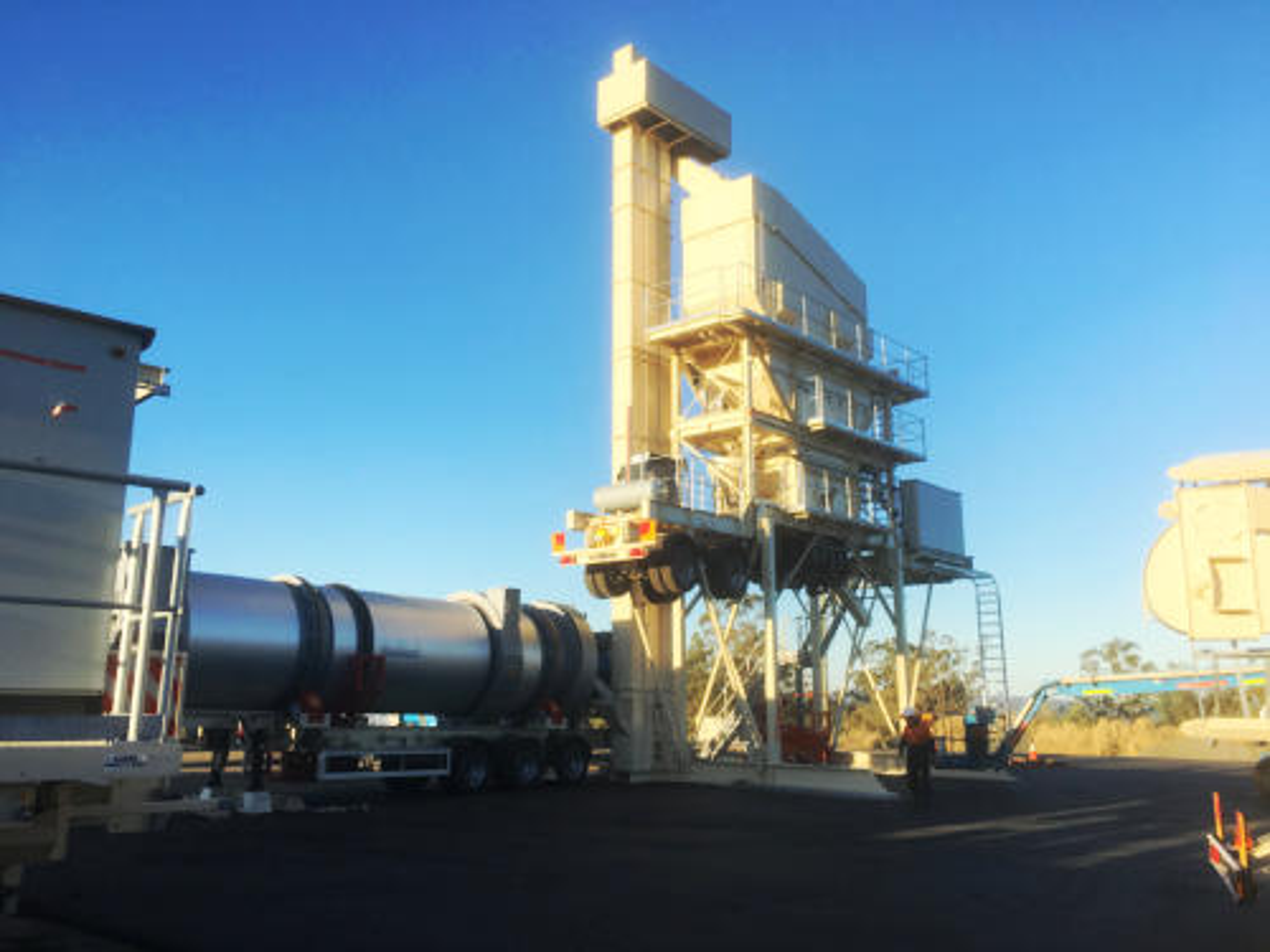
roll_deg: -0.5
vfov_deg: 48.2
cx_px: 635
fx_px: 1064
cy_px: 476
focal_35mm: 29
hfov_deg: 61.7
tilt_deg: +12.6
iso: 25
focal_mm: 4.15
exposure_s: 1/986
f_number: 2.2
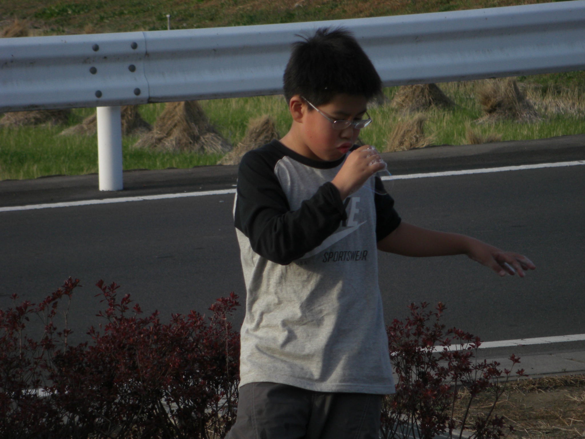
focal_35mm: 266
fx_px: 4495
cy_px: 220
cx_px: 292
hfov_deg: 7.4
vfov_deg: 5.6
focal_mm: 44.1
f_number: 5.3
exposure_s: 1/320
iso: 100
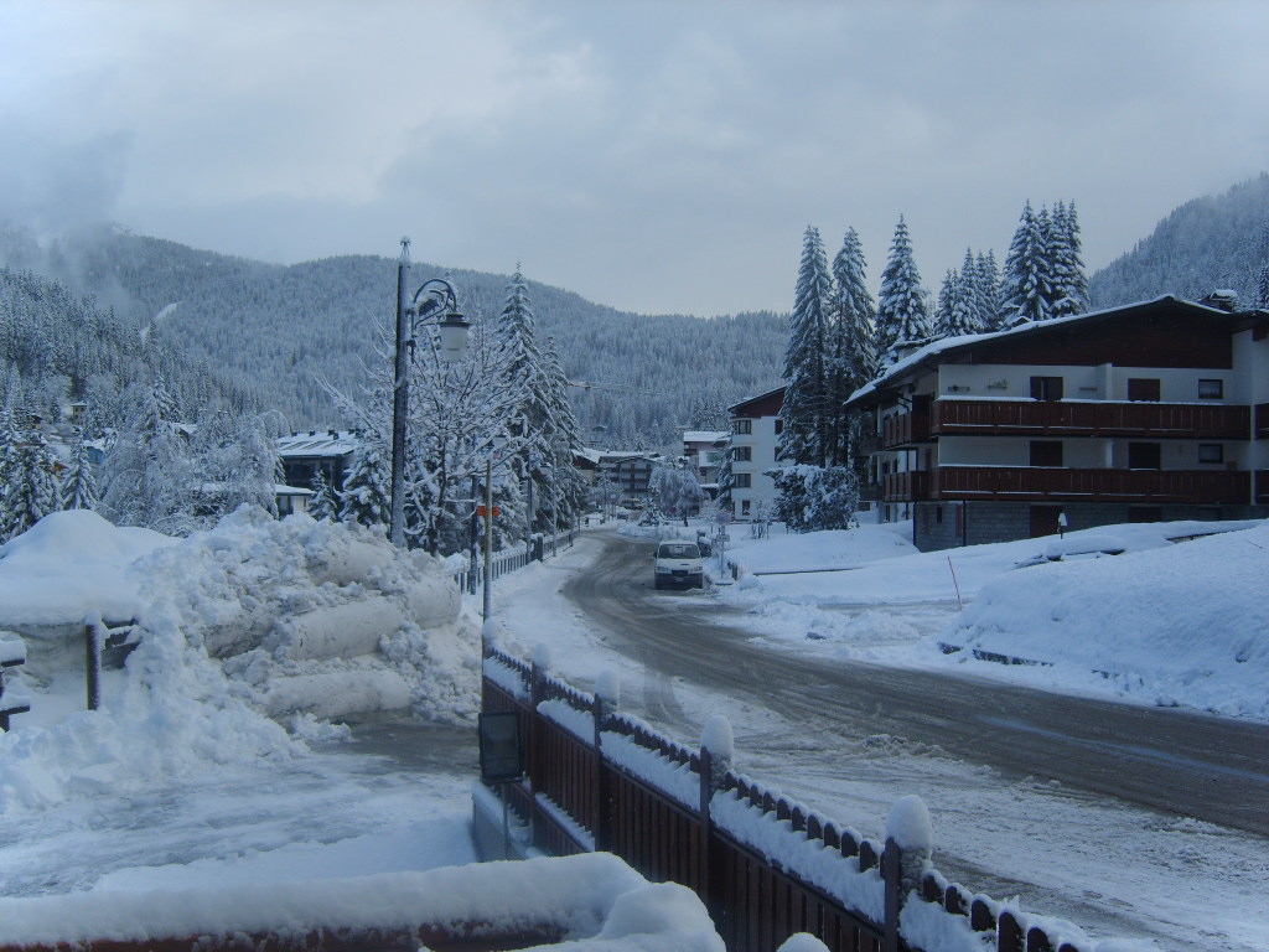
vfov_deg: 40.7
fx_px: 1283
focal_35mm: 35
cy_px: 476
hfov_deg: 52.6
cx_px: 634
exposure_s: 1/500
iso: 50
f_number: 2.8
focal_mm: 7.4
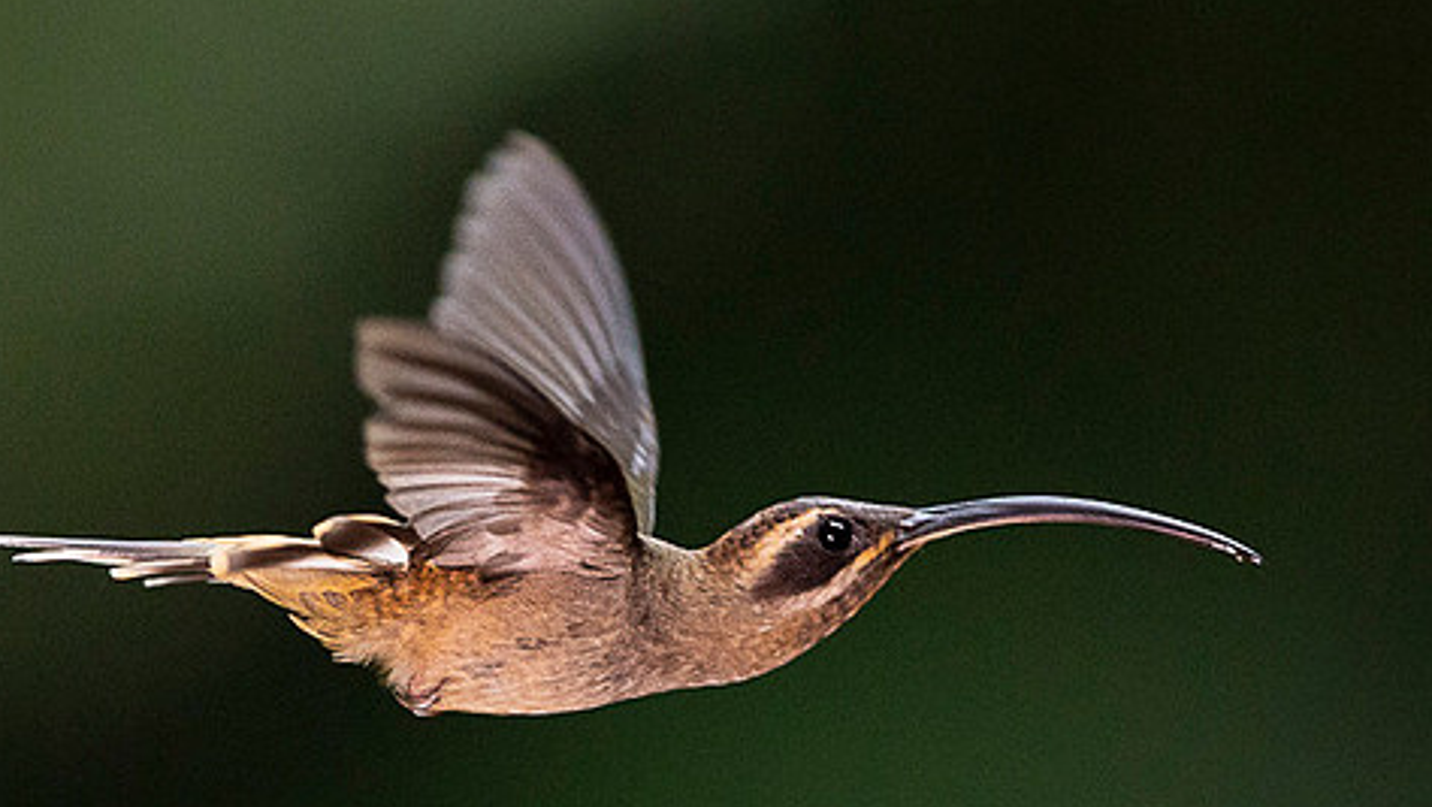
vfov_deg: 1.1
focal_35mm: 1078
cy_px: 355
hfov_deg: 2.0
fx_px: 40946
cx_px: 669
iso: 3200
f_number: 4
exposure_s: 1/2500
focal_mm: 500
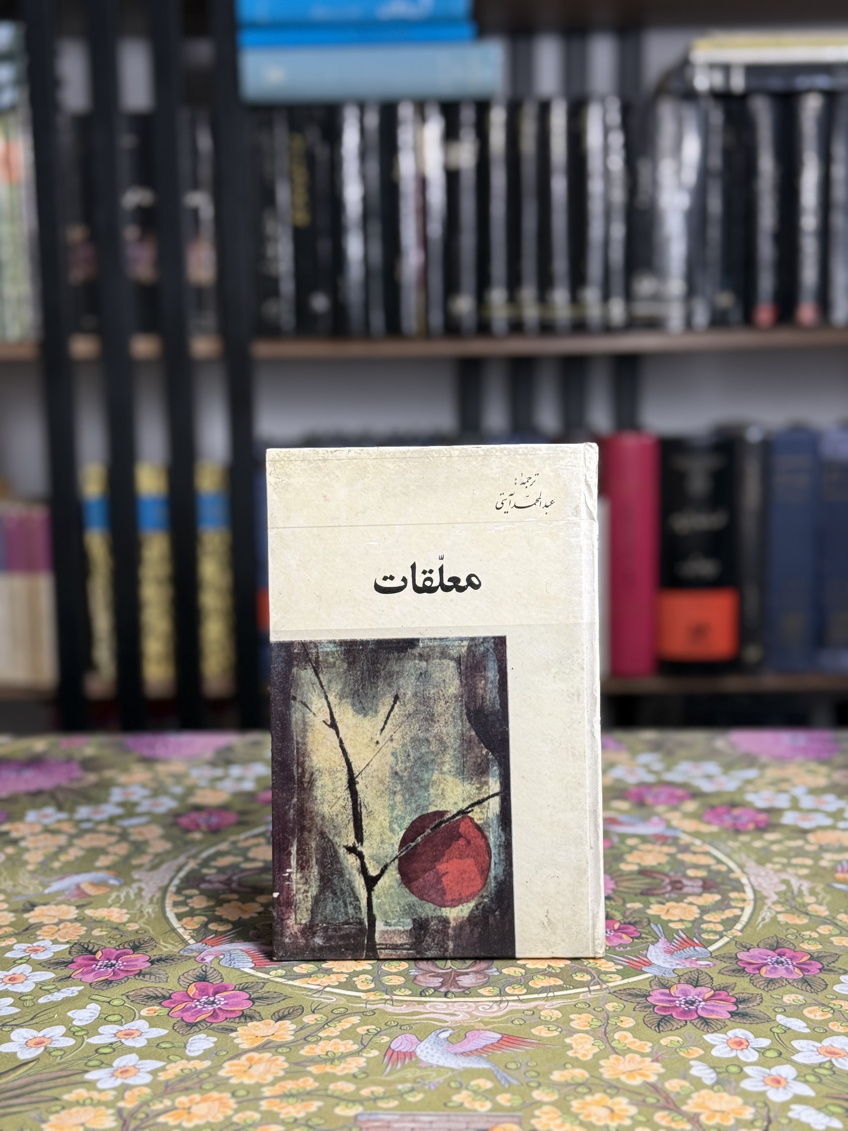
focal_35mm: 48
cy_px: 566
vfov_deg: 39.7
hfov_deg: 30.3
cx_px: 424
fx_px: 1568
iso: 80
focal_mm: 6.76
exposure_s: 1/104
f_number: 1.78
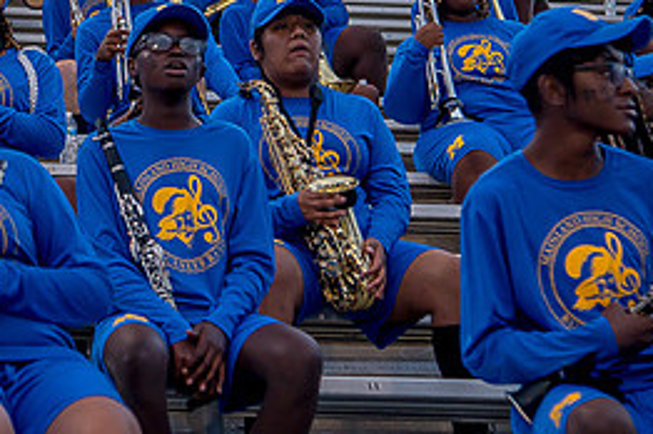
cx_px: 50
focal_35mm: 144
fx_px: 2609
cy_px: -2
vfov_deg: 9.4
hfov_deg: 14.1
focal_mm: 65
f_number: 4
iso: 400
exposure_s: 1/200
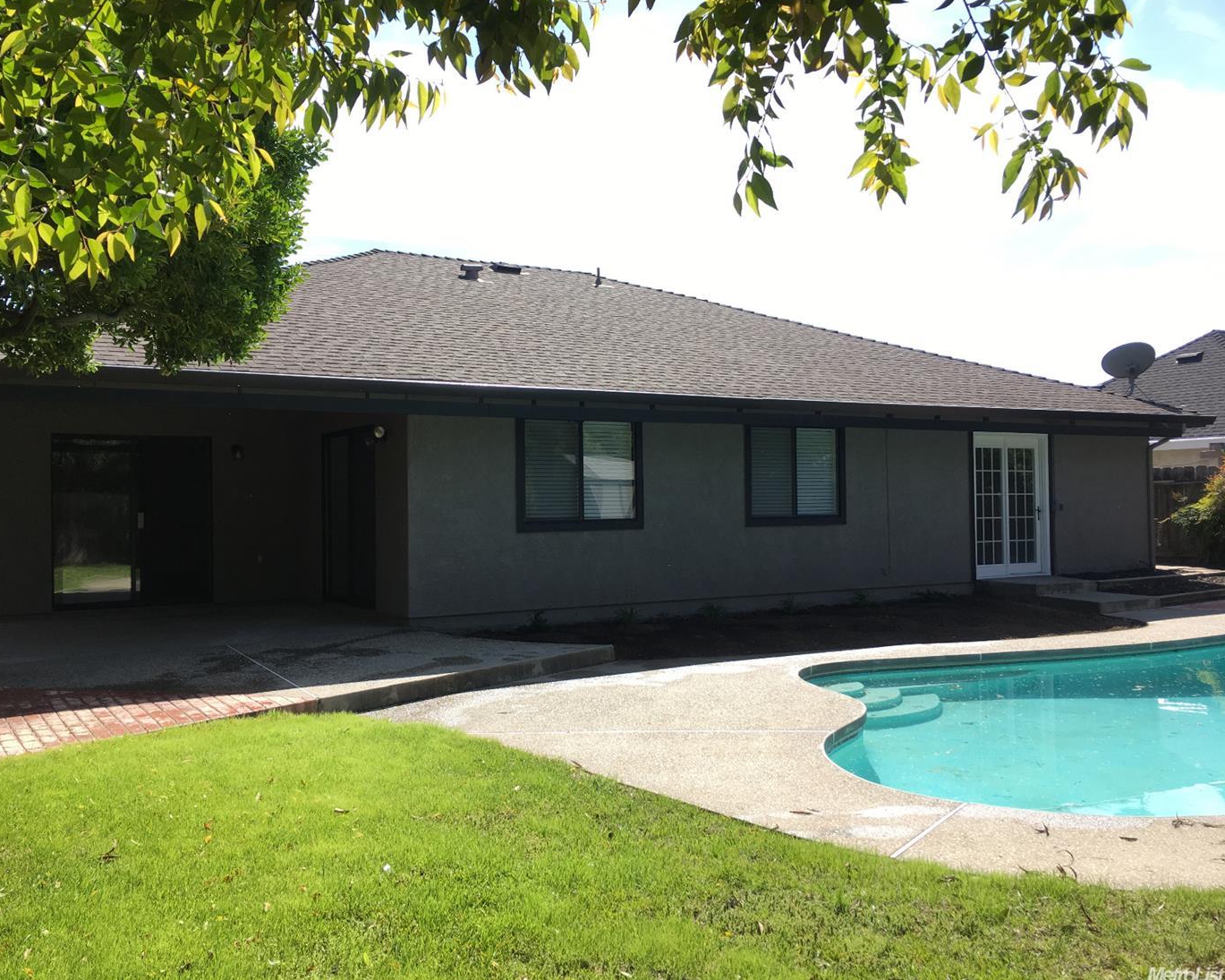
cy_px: 481
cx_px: 566
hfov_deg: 57.1
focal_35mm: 31
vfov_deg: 47.1
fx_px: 1124
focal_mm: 4.15
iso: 25
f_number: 2.2
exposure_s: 1/739
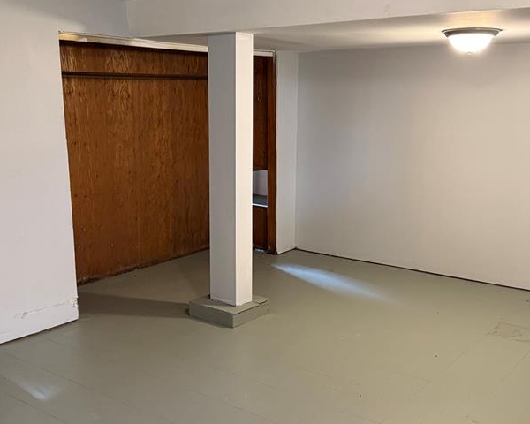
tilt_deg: -11.4
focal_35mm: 40
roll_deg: +0.1
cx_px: 256
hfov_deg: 45.8
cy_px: 223
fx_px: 627
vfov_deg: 37.3
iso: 400
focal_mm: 6.76
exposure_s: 1/60
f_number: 1.78
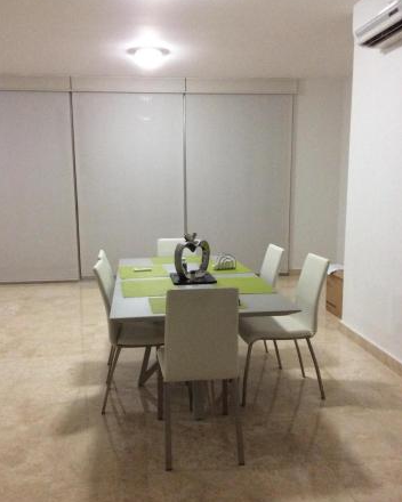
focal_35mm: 34
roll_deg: +0.2
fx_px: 506
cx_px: 202
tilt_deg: -9.9
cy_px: 260
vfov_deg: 52.8
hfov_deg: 43.4
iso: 250
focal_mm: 3.3
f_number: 2.4
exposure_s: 1/20
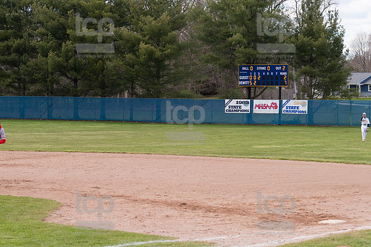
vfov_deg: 13.0
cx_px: 186
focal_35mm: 105
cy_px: 124
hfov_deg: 19.5
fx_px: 1081
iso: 400
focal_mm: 70
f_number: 5.6
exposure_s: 1/1600
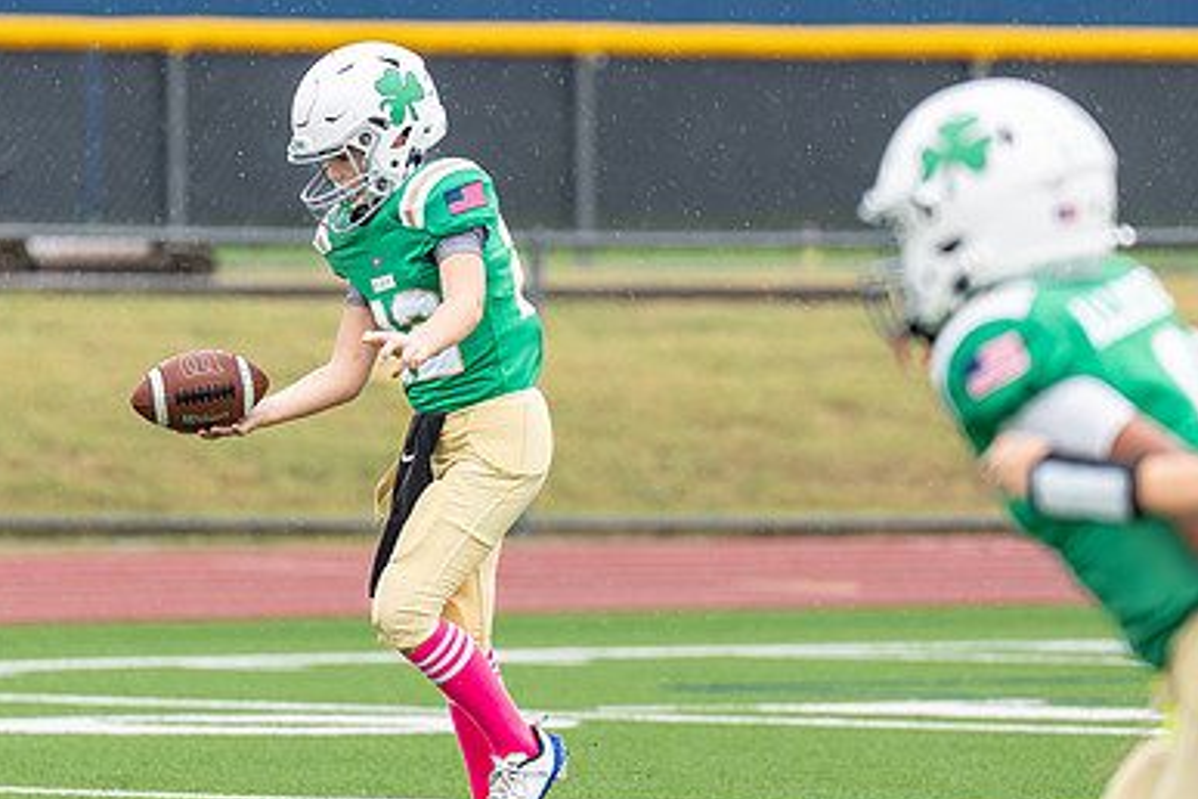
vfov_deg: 2.2
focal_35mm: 627
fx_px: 20864
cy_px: 415
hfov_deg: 3.3
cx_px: 470
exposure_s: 1/1000
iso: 320
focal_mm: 200
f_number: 2.8
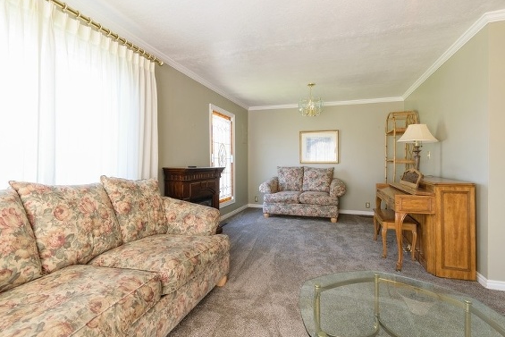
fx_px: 239
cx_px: 248
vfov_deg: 70.5
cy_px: 170
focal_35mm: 17
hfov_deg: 93.3
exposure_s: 1/8
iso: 200
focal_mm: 10
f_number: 8
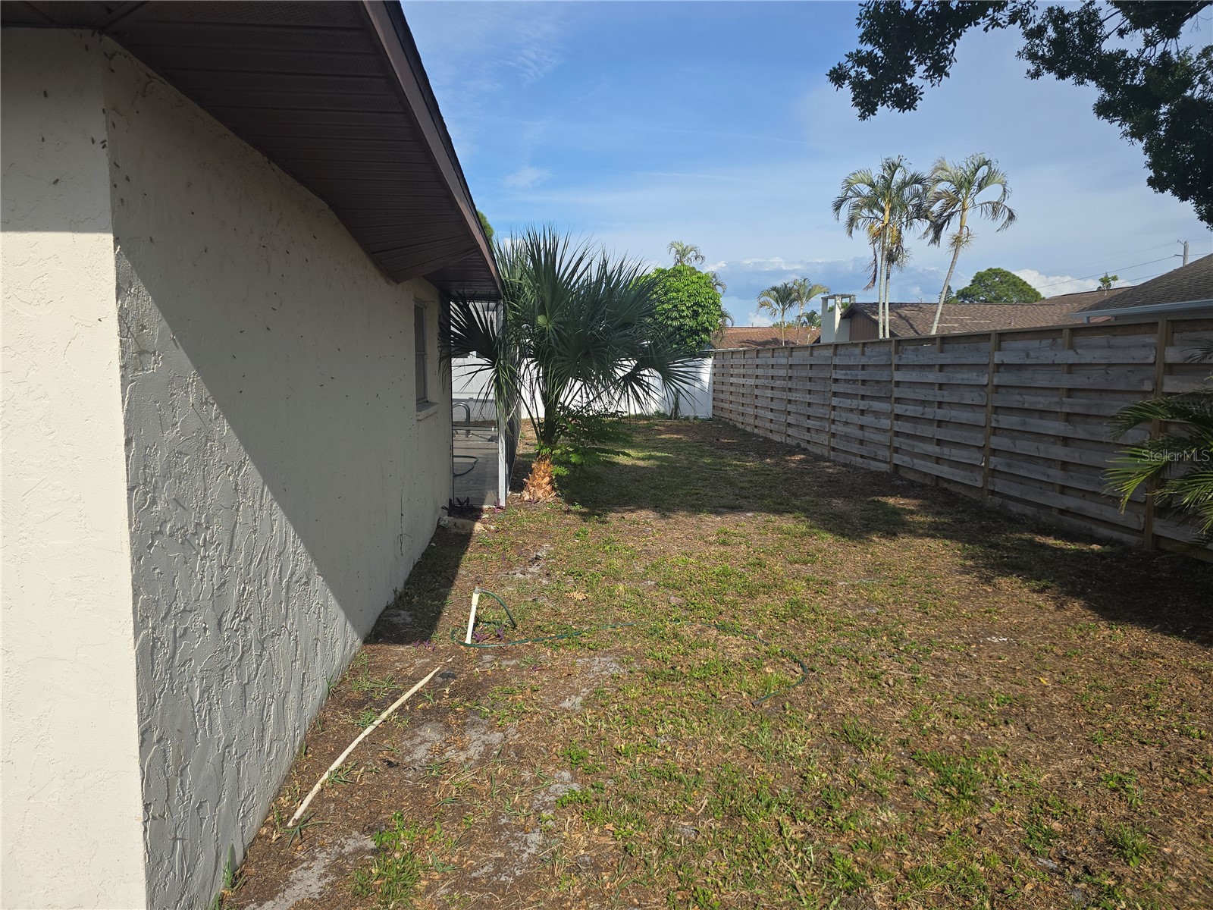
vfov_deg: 58.9
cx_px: 606
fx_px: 806
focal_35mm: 23
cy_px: 455
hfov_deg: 73.9
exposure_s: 1/934
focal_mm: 6.3
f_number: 1.7
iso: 12
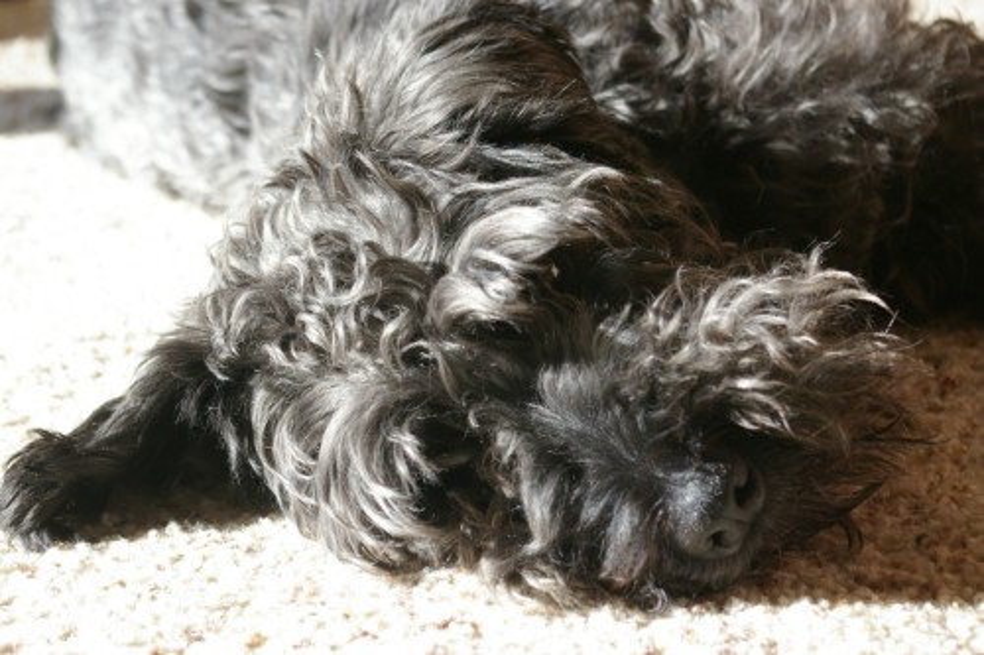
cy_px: 328
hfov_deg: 24.6
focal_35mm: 82
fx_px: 2254
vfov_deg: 16.5
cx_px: 492
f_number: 8
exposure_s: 1/125
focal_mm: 55
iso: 400
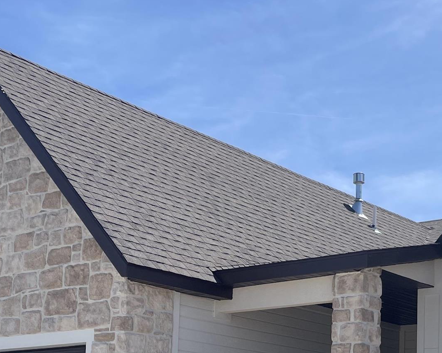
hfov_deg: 25.7
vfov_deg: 20.3
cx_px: 332
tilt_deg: +8.7
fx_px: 955
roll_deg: +0.0
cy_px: 348
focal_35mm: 73
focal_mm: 4.2
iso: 32
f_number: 1.6
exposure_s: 1/2304
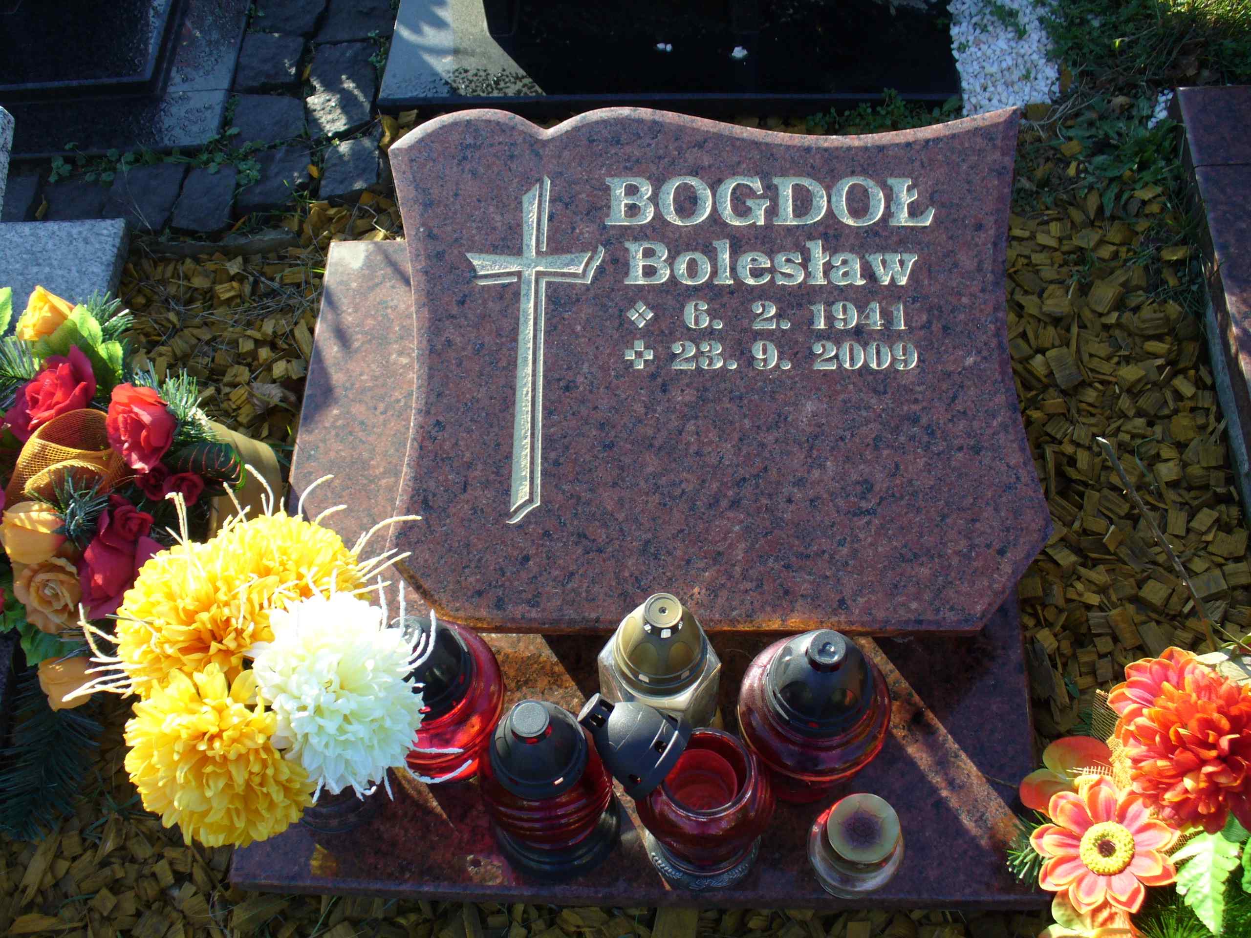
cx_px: 626
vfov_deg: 38.7
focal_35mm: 37
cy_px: 469
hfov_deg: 50.1
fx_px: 1337
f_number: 2.8
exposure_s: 1/250
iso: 80
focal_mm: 6.1
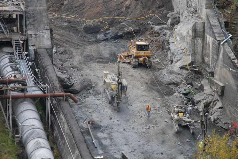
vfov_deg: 6.3
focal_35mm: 218
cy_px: 77
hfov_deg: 9.5
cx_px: 121
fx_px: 1439
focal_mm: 135
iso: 200
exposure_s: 1/100
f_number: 8
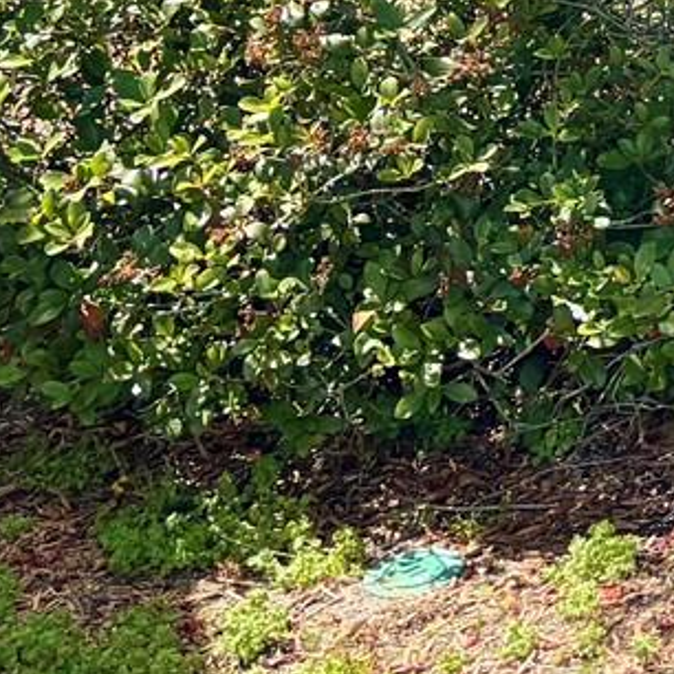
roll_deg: +1.0
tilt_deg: +2.5
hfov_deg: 12.3
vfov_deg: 12.8
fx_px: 2643
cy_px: -639
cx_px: 1471
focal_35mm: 120
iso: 50
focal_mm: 5.96
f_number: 1.6
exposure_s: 1/1477
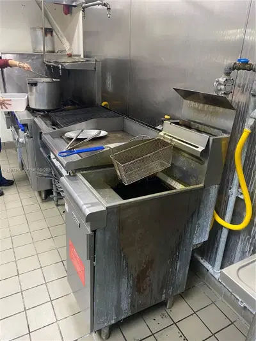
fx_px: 256
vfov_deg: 67.3
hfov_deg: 53.1
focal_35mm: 26
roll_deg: -2.1
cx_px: 128
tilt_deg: -21.8
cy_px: 170
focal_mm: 4.25
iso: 400
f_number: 1.8
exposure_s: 1/40
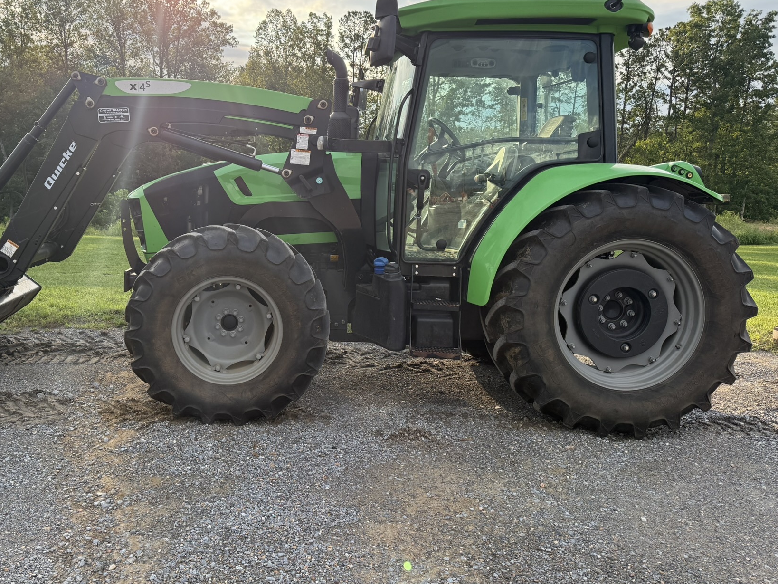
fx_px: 674
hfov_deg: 59.2
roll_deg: -1.5
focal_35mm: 30
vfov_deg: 46.7
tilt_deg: -7.6
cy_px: 259
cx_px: 295
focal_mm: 6.76
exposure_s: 1/1314
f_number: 1.78
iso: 100
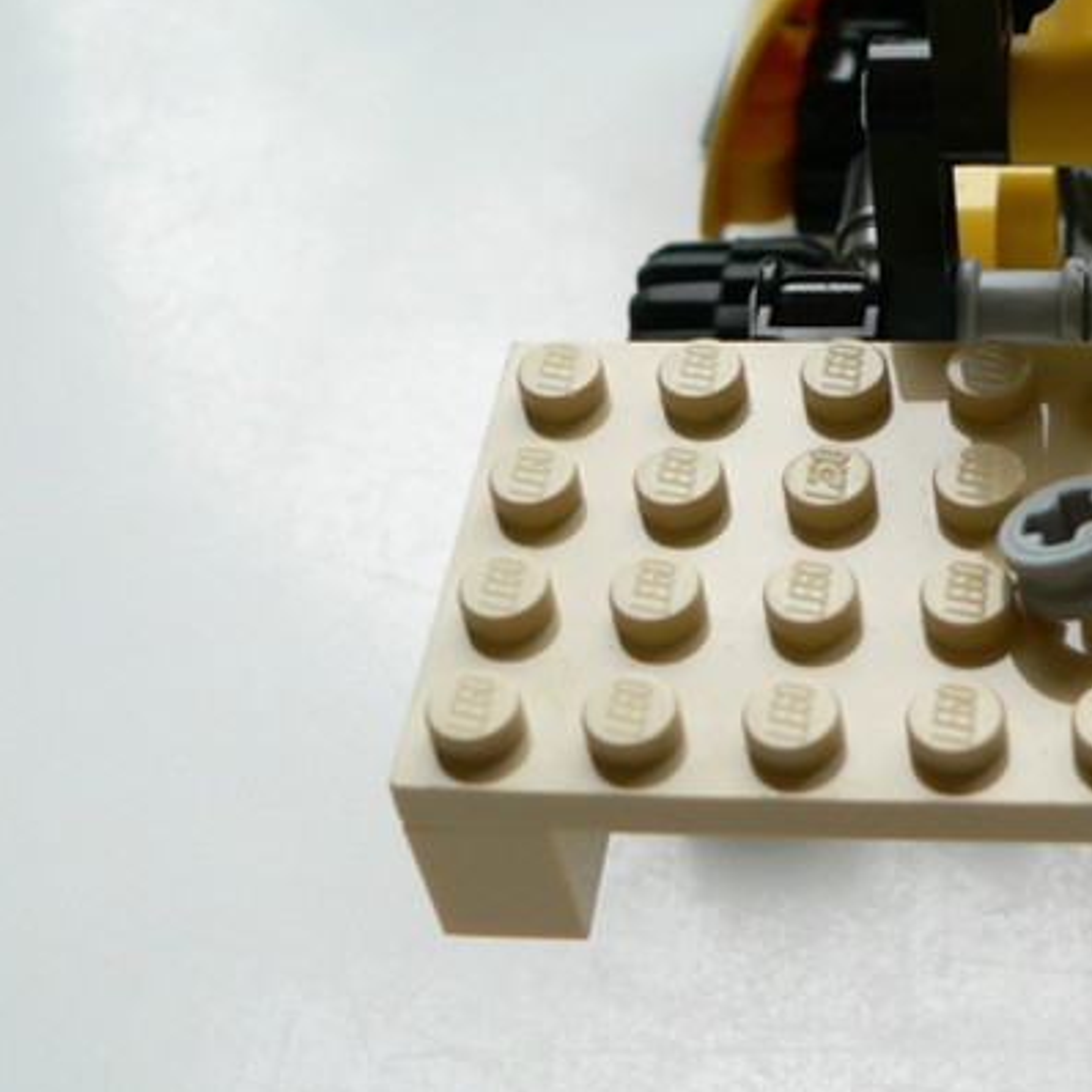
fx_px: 2570
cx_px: 1032
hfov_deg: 23.2
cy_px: 385
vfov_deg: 23.9
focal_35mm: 72
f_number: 2.8
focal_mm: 6
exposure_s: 1/100
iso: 80
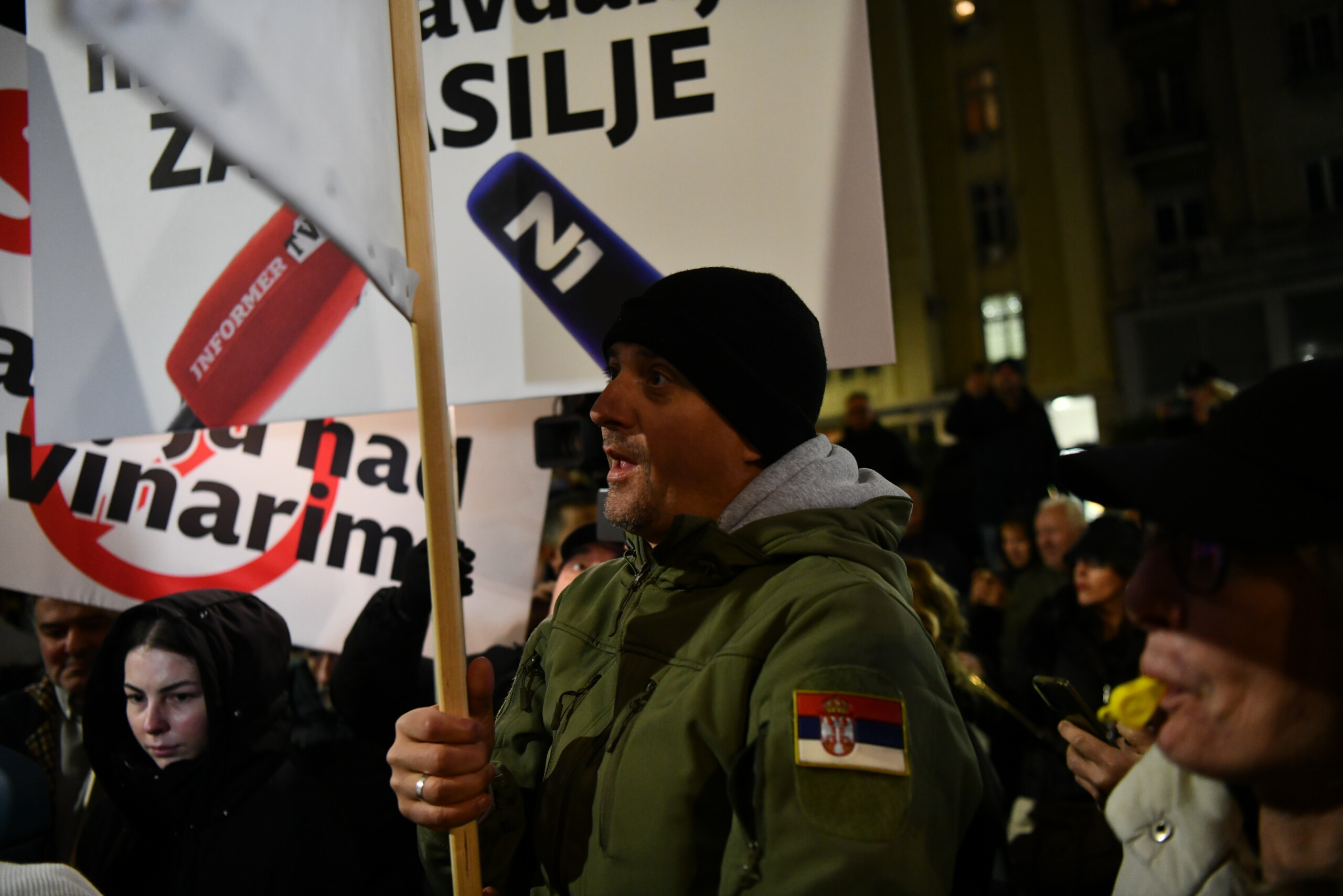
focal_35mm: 35
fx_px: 1306
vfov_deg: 37.9
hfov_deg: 54.4
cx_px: 672
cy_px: 448
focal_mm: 35
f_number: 2.8
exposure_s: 1/160
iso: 2000
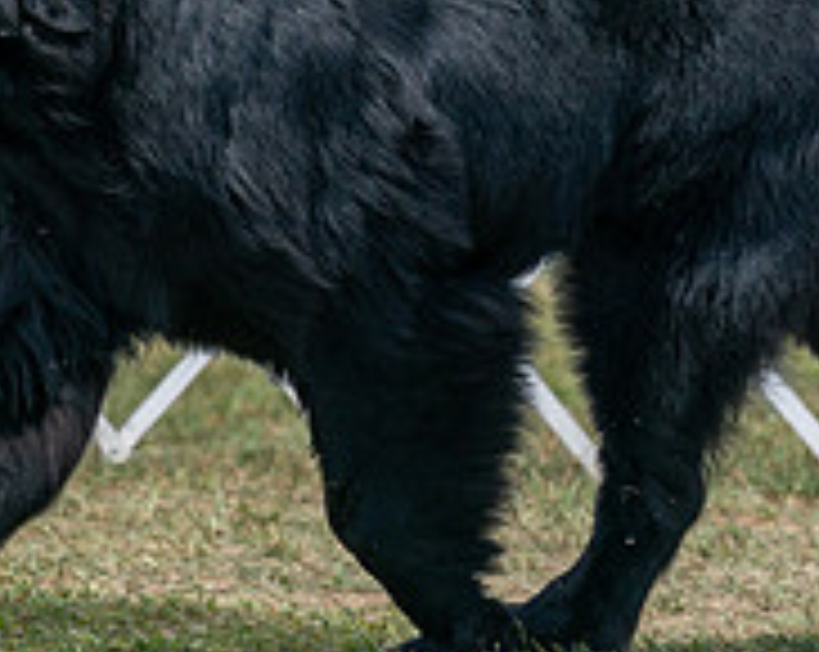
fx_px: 16892
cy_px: -67
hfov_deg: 2.8
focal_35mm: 698
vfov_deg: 2.2
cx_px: -2
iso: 400
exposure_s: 1/1600
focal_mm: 200
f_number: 4.5
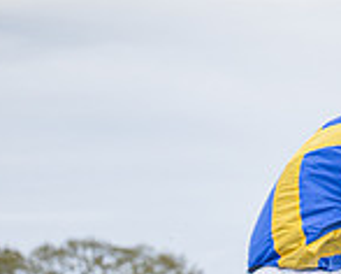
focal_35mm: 303
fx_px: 3062
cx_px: 336
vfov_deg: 5.1
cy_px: 446
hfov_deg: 6.4
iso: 400
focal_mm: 70
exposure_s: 1/2000
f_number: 2.8
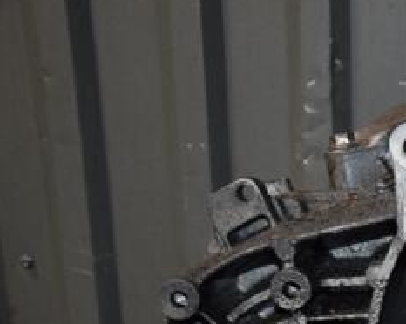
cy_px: 336
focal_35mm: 87
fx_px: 1045
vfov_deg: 17.2
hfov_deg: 20.3
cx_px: 518
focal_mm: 24
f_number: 5
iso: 800
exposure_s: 1/60
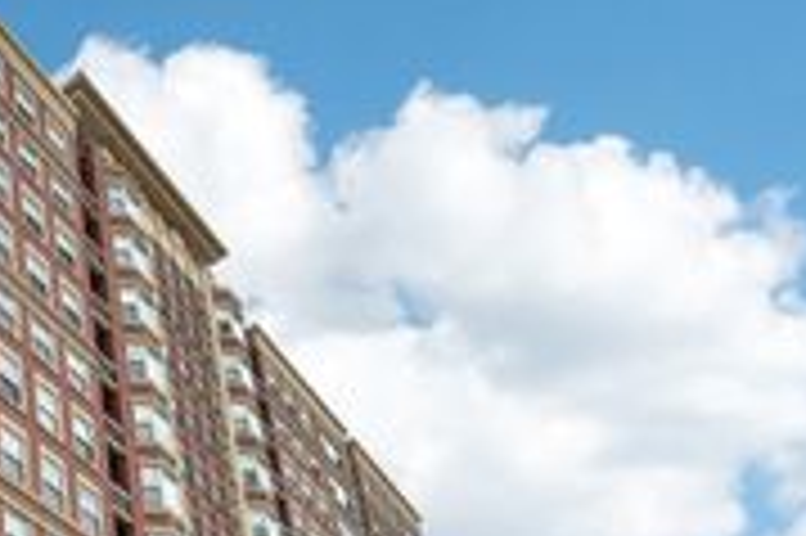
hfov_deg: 38.9
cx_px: -63
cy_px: 592
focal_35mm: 42
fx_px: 939
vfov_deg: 28.8
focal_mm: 10
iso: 400
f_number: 8
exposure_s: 1/1000
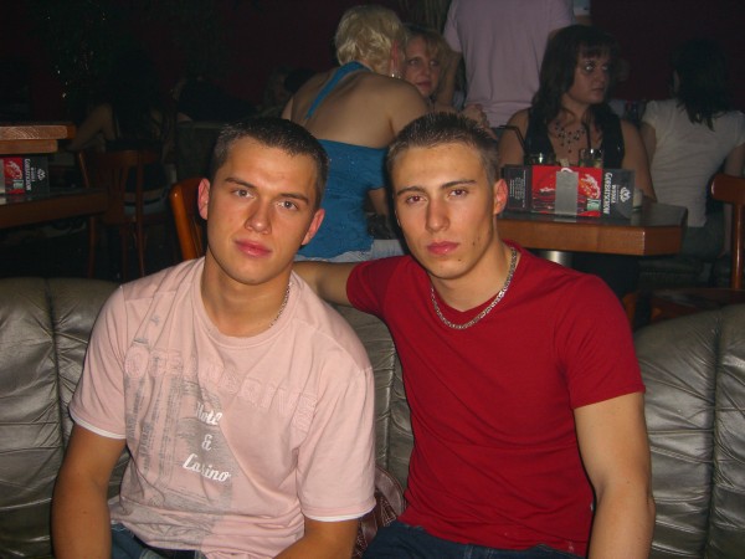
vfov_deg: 37.7
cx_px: 372
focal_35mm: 38
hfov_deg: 49.0
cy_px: 280
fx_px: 818
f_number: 2.8
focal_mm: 7.9
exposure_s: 1/60
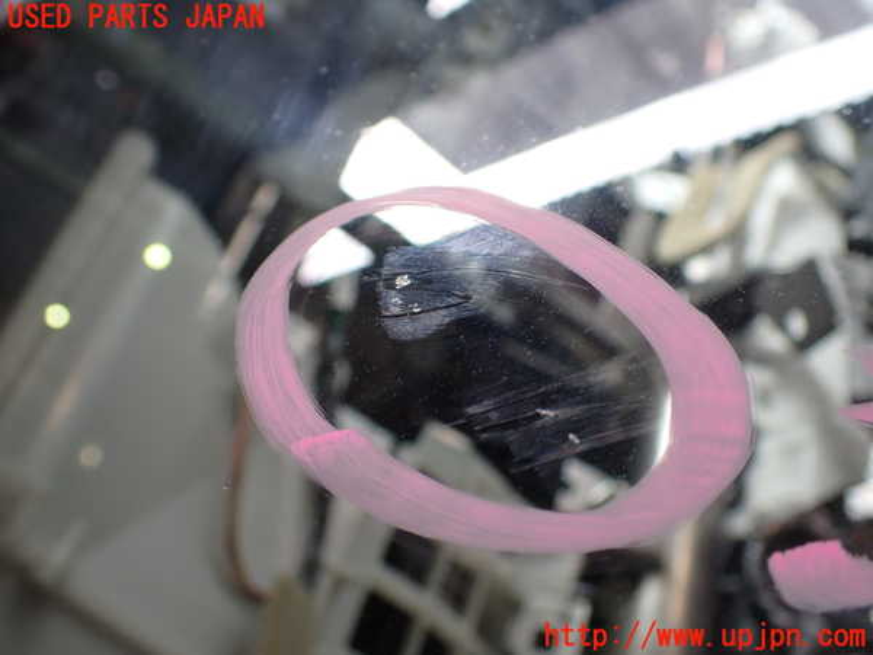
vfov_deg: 46.8
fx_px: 757
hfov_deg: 60.0
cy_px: 328
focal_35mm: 30
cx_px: 436
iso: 125
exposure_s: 1/125
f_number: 2.3
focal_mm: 5.4
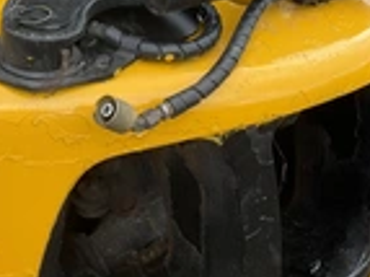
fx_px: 865
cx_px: 158
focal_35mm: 81
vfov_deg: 17.2
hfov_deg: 24.1
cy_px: -78
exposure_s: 1/167
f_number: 1.8
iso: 20
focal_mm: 3
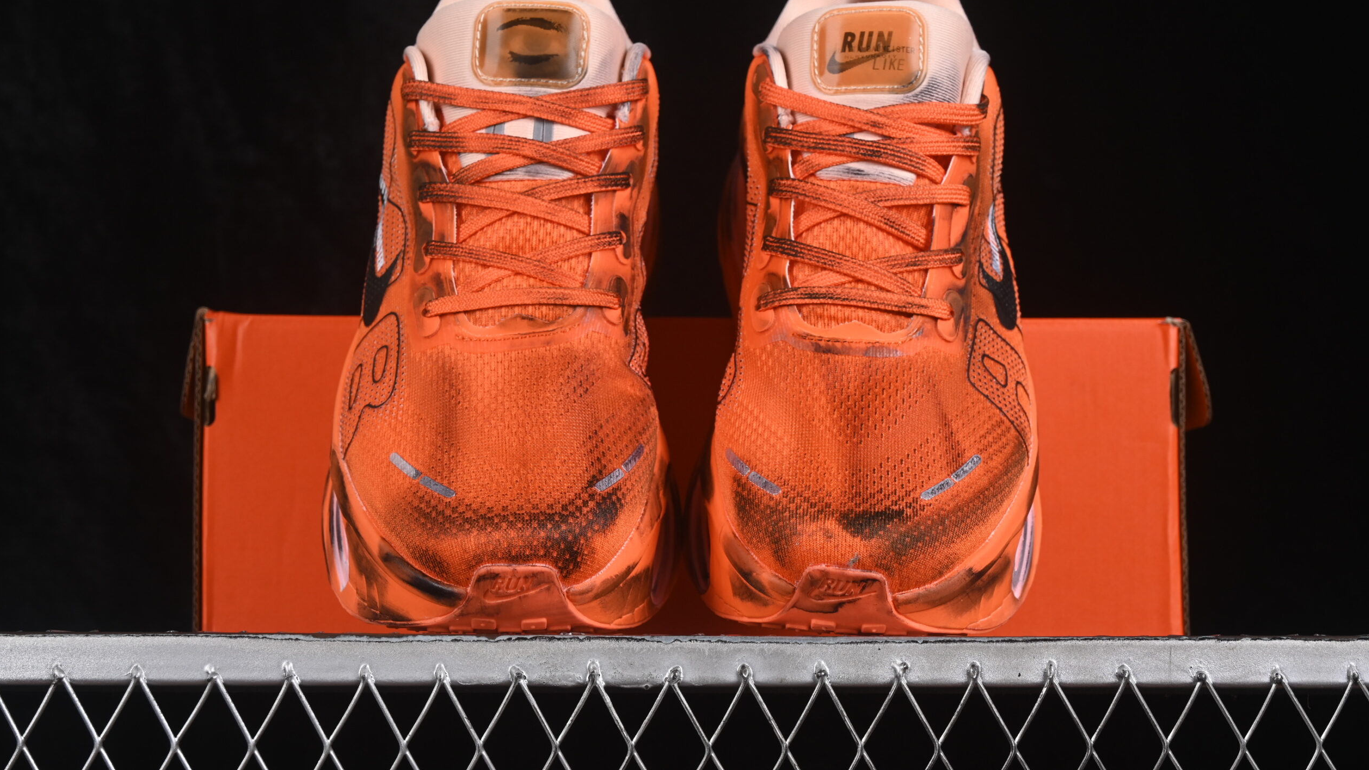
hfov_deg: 26.9
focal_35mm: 79
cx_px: 686
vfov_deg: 15.3
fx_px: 2868
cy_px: 350
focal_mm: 50
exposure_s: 1/80
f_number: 8
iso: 160
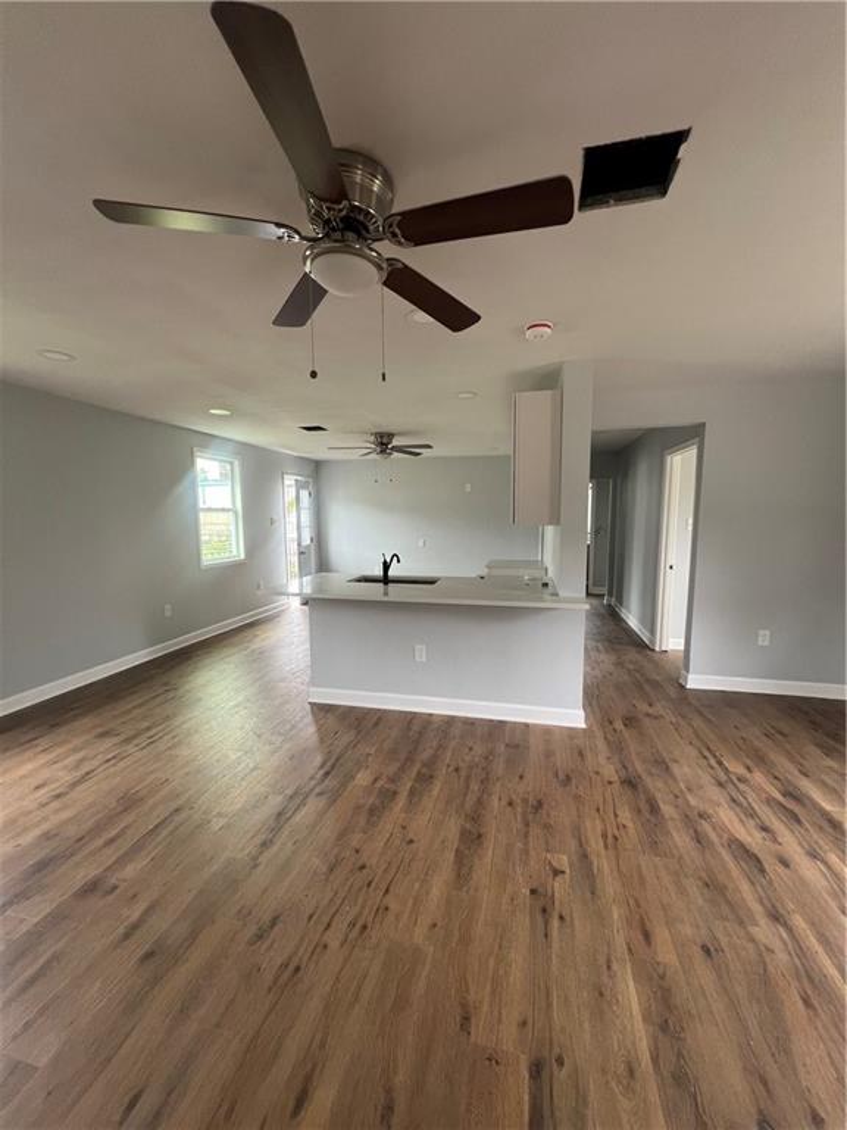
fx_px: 424
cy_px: 565
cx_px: 424
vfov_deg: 106.2
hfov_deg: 89.9
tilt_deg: -6.6
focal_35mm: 13
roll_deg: +0.7
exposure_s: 1/99
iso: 100
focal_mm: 1.57
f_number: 1.8
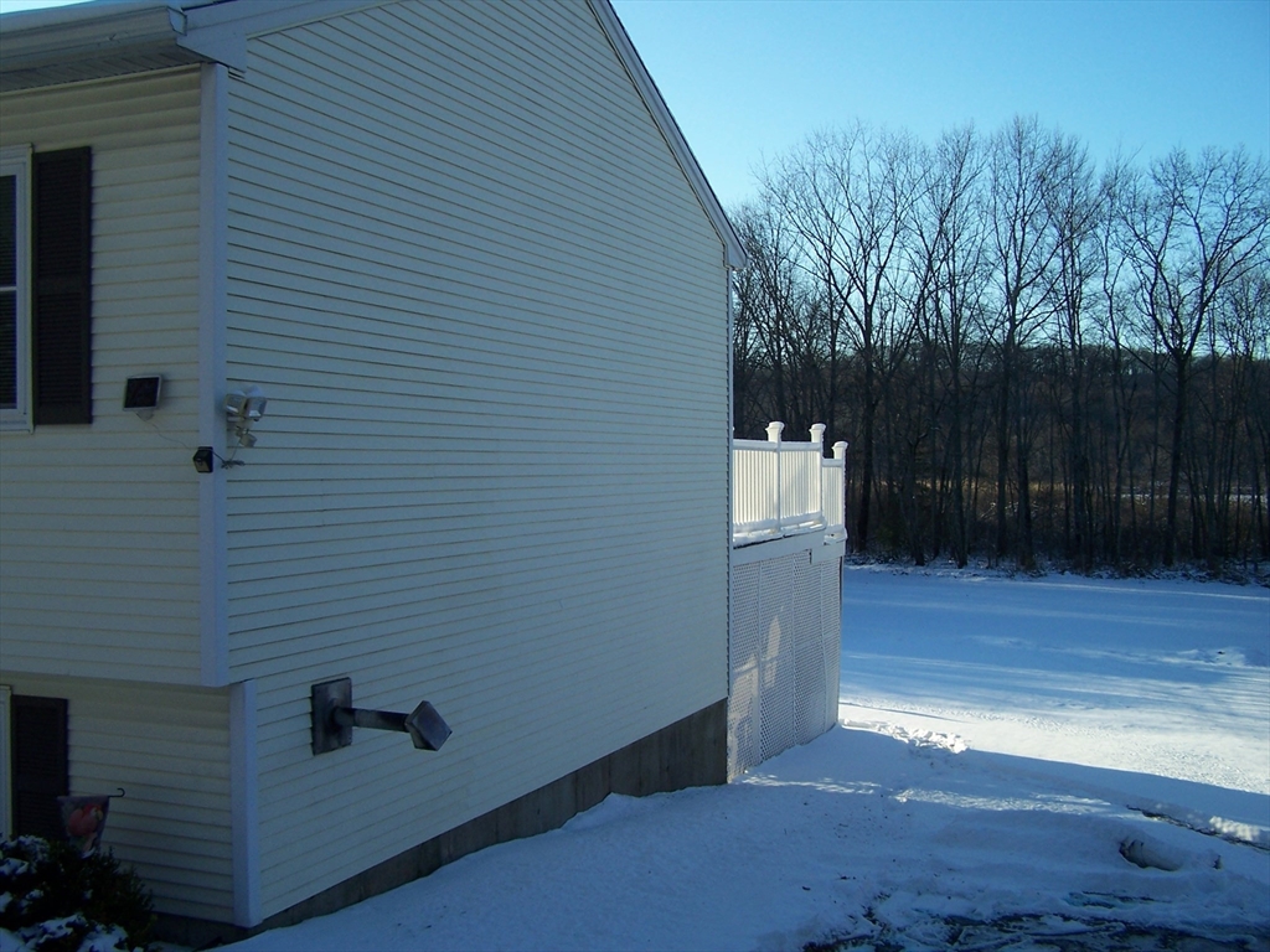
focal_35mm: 38
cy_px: 476
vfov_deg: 37.7
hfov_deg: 49.0
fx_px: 1394
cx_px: 635
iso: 80
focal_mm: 6.3
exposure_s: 1/750
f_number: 2.8
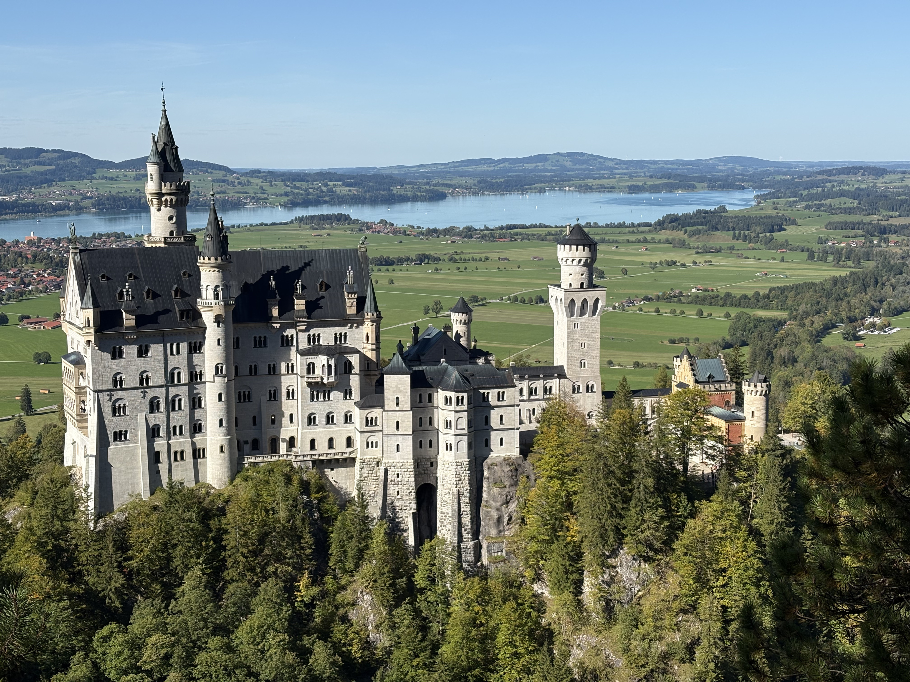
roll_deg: +0.4
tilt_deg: -7.2
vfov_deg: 28.0
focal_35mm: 52
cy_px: 341
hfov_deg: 36.8
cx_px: 455
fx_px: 1367
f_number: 1.6
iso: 32
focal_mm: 5.96
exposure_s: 1/3279
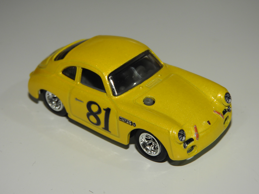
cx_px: 130
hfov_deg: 20.7
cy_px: 97
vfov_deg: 15.6
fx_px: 711
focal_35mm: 95
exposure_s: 1/60
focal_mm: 17
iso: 200
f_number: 5.3
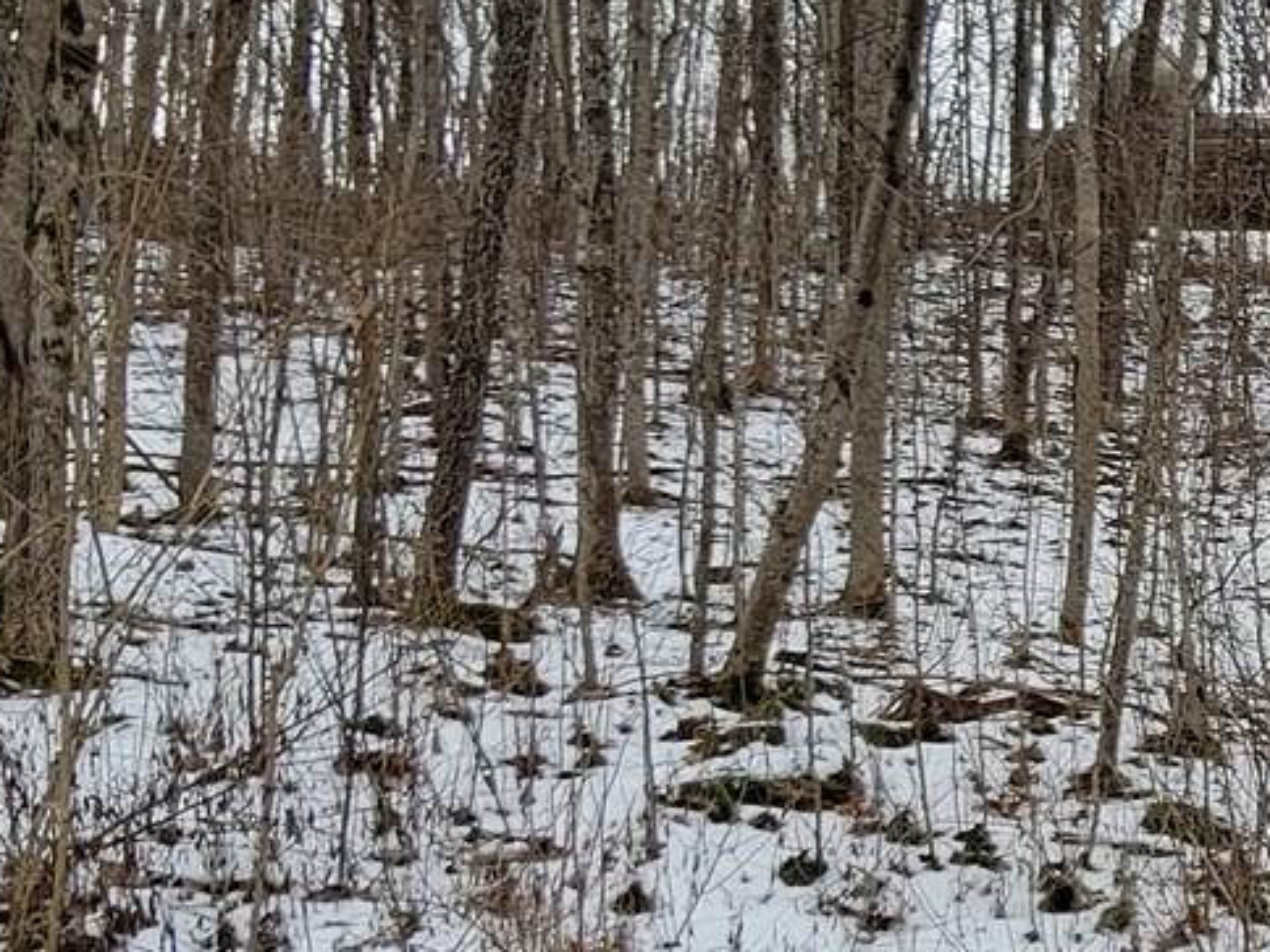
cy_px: 952
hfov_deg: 31.2
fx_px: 2018
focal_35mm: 55
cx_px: 1388
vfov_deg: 25.3
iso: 50
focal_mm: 2.2
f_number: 2.2
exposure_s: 1/526
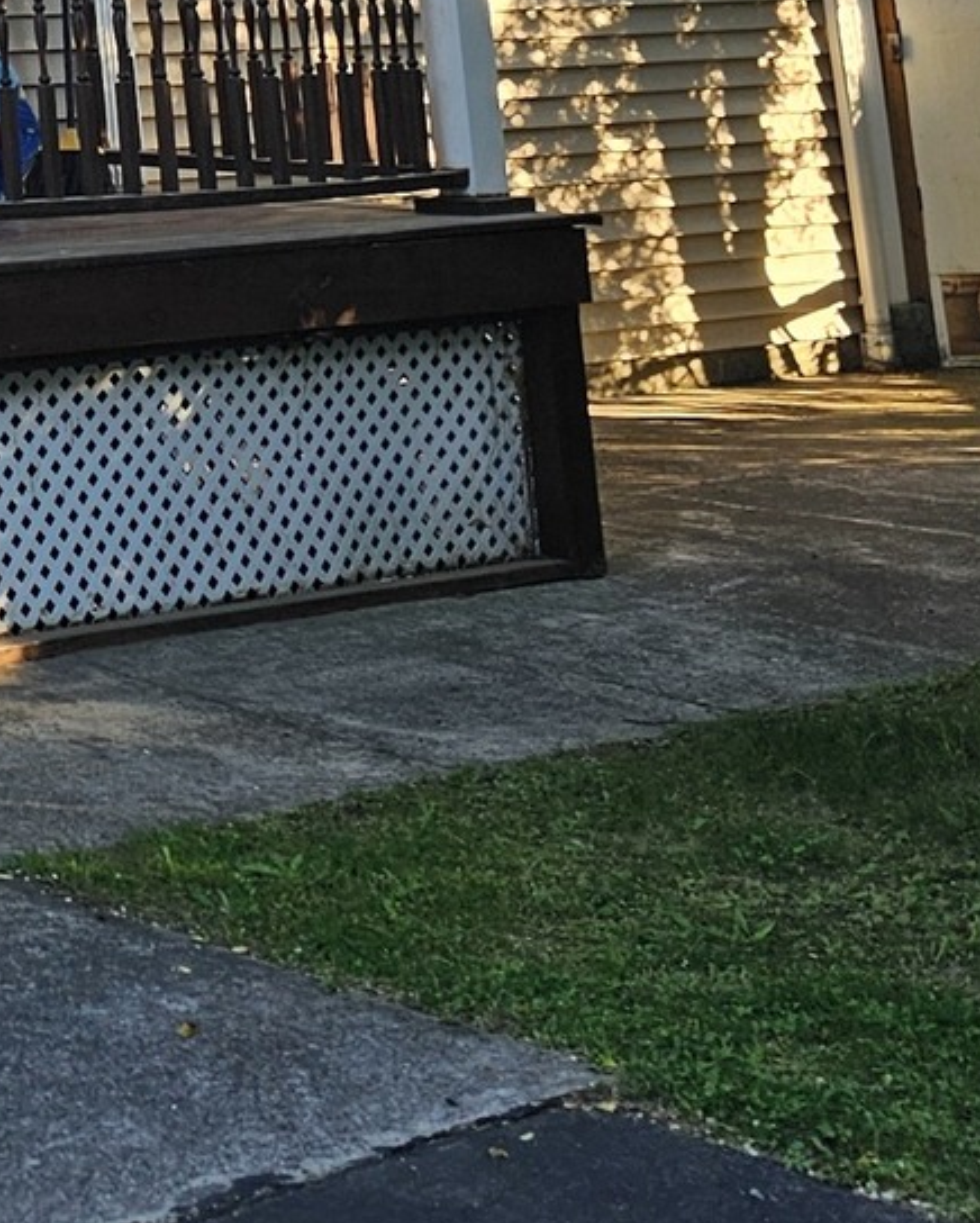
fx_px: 3440
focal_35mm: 95
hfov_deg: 14.7
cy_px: -704
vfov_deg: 17.7
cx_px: -645
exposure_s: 1/100
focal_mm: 6.3
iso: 12
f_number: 1.7
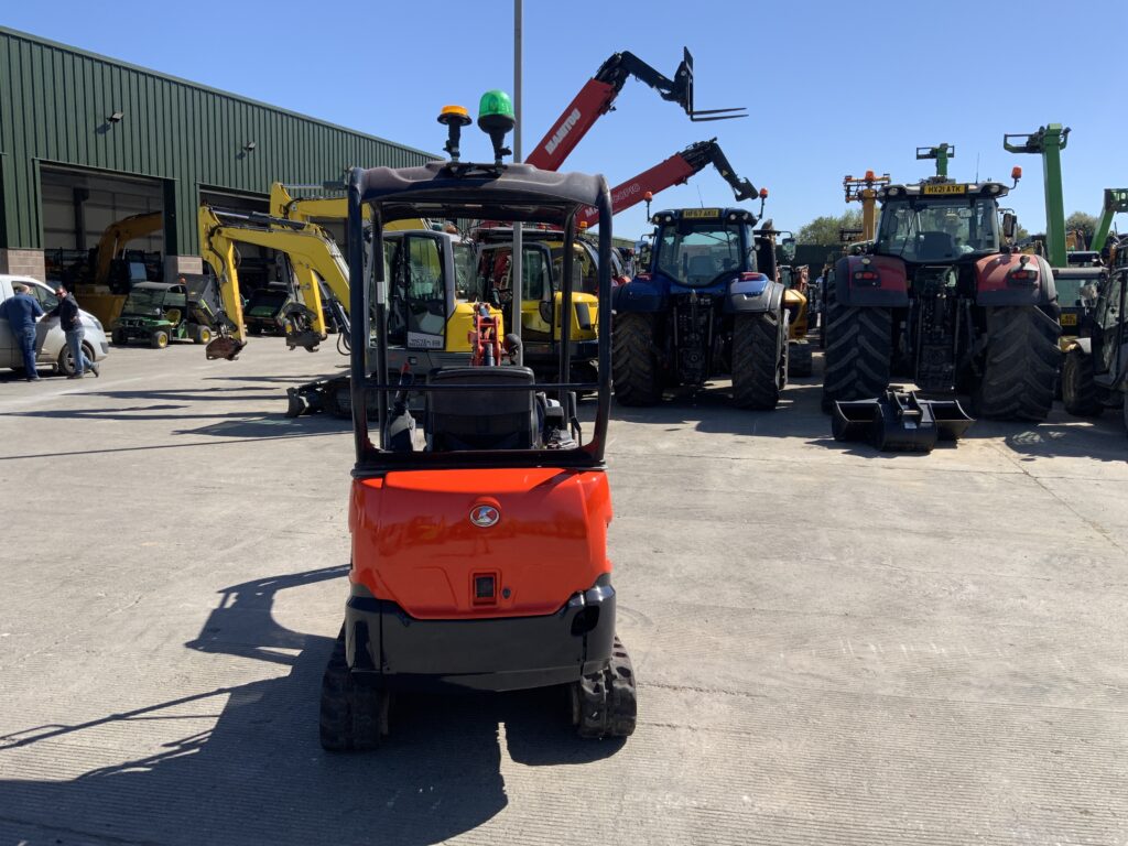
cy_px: 423
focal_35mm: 29
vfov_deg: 48.2
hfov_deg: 61.7
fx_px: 945
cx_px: 564
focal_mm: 3
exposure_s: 1/1675
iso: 16
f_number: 1.8
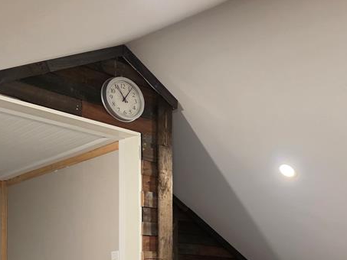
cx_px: 352
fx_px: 521
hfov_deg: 33.5
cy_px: 279
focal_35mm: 52
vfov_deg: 26.1
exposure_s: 1/120
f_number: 1.7
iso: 800
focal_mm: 6.3
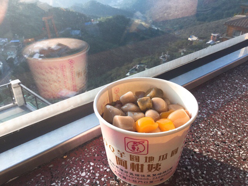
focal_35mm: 31
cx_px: 124
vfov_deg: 45.4
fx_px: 222
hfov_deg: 58.4
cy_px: 93
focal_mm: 3.3
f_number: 2.4
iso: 25
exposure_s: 1/247
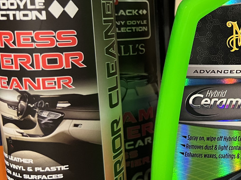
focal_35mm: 54
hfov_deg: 32.6
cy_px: 82
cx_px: 244
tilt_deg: -13.9
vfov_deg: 27.0
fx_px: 376
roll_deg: +0.0
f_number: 1.5
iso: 500
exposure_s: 1/33
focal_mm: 5.7
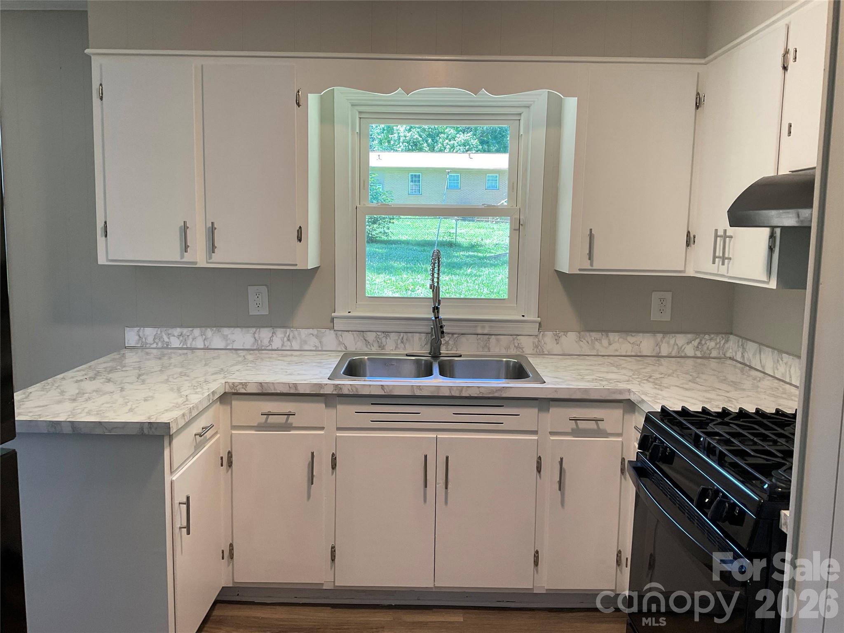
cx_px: 422
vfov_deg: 48.2
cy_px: 316
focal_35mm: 29
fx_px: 707
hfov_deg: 61.7
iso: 40
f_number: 1.8
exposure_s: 1/60
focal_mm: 3
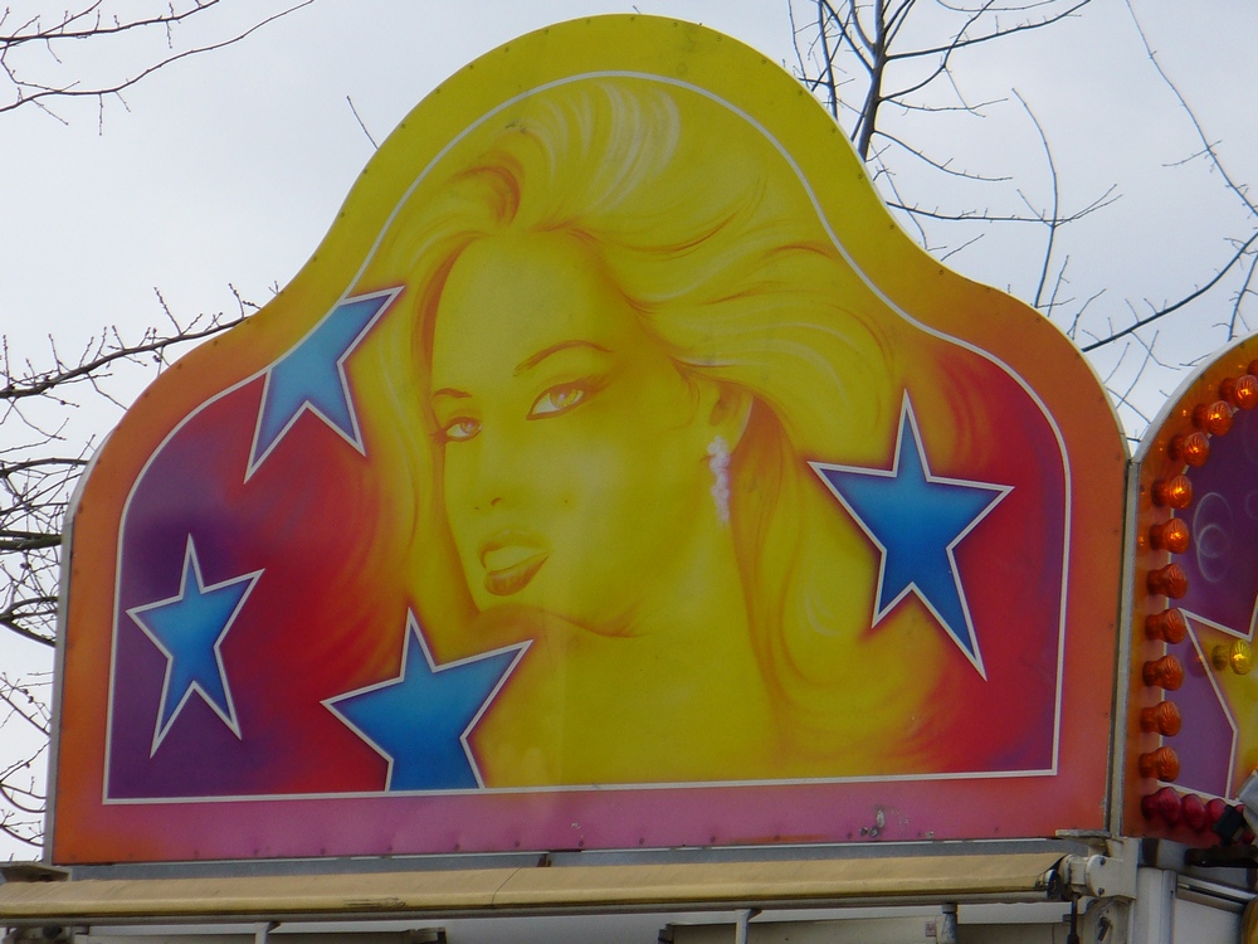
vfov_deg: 5.4
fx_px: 10067
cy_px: 472
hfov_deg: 7.2
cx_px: 629
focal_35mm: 277
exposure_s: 1/160
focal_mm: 36.6
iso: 80
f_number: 4.5
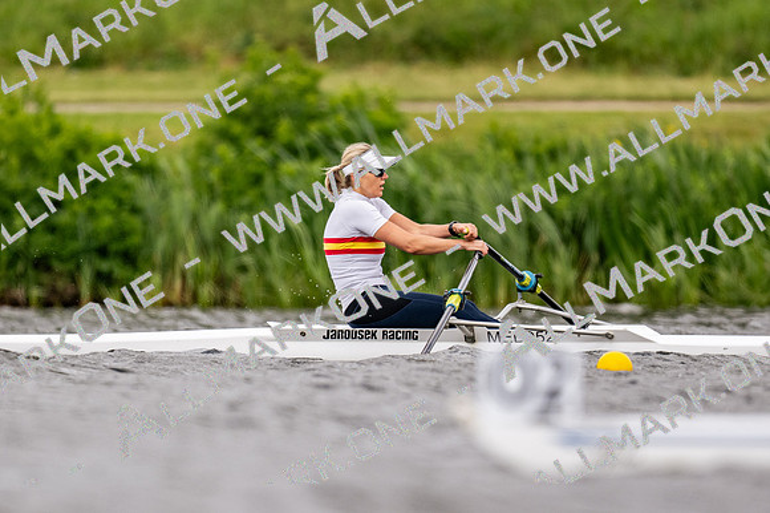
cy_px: 256
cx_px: 385
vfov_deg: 1.5
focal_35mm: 900
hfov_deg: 2.3
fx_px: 19238
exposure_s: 1/2500
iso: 500
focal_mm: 600
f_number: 4
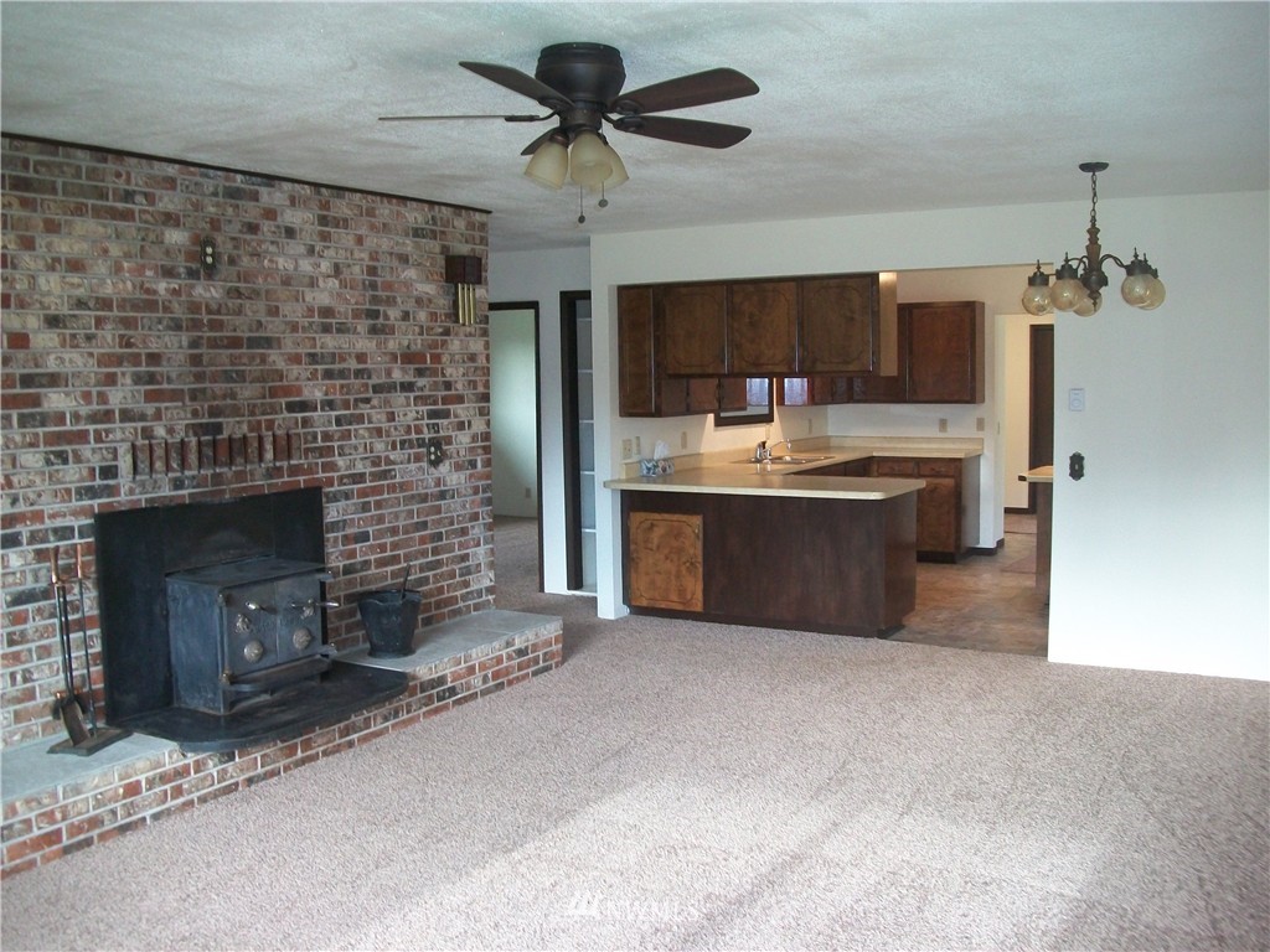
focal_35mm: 32
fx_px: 1174
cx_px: 635
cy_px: 476
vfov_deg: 44.2
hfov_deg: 56.8
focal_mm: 5.7
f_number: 2.9
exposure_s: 1/30
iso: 160
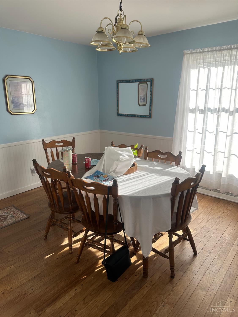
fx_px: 220
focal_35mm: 24
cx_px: 119
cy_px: 158
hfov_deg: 56.8
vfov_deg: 71.6
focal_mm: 6.86
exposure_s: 1/211
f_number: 1.78
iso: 64
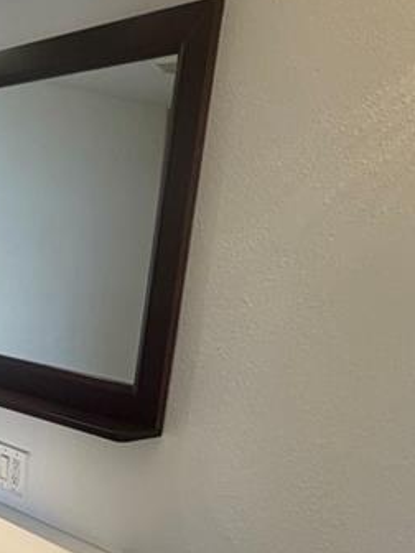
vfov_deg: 36.0
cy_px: 490
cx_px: -96
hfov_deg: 25.8
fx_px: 799
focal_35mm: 50
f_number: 2.2
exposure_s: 1/120
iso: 200
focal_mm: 2.22
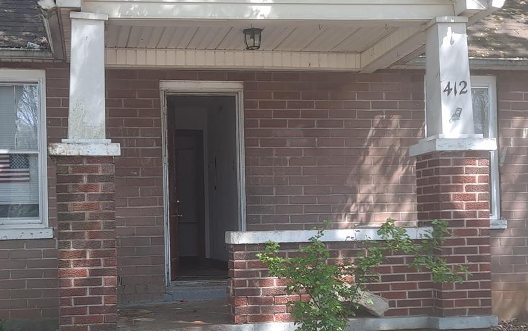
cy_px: 228
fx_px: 749
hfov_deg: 38.7
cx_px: 213
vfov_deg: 24.7
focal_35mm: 52
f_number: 2
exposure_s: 1/120
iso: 32
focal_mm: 4.6
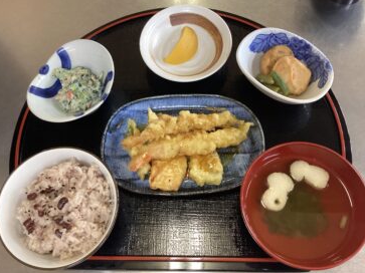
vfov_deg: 44.1
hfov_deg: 56.8
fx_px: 337
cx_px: 184
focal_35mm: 32
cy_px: 136
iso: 320
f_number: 2.4
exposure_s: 1/60
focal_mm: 3.3
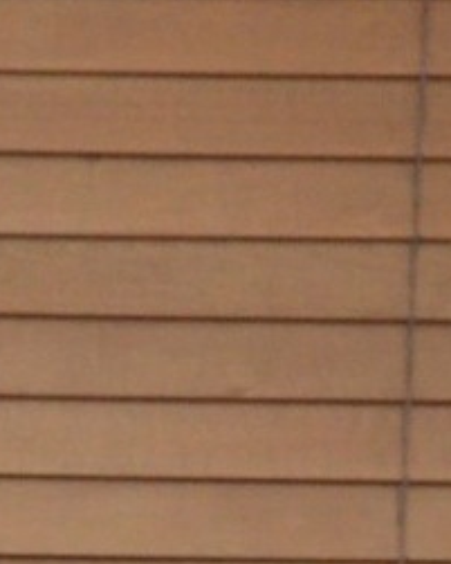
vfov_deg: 2.7
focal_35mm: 705
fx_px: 11760
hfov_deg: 2.2
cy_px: 875
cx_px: -402
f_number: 6.3
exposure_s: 1/125
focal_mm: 105
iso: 4000
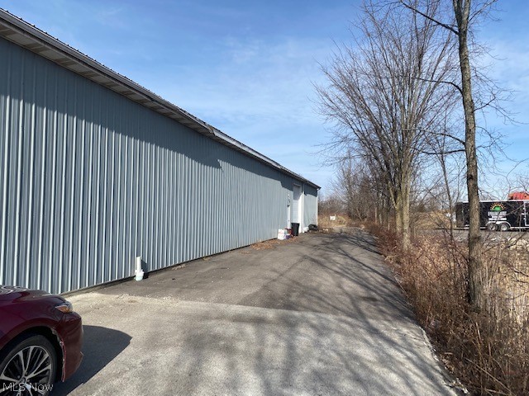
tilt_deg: +2.2
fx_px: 397
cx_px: 264
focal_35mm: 26
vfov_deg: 53.1
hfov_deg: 67.3
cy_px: 198
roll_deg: +3.2
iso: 32
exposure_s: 1/3040
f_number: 1.8
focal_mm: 4.25
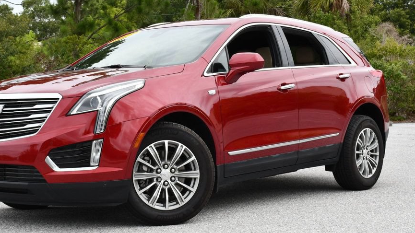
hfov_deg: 29.3
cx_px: 183
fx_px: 792
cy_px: 101
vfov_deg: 16.7
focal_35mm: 72
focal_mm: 29
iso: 200
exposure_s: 1/250
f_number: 8
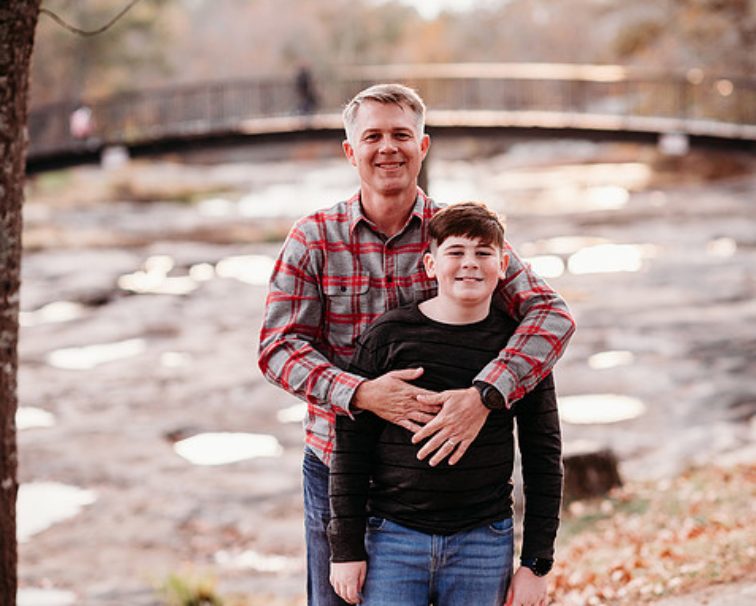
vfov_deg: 15.9
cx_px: 404
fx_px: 2171
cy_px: 301
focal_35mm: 97
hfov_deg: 19.7
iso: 320
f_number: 2.2
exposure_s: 1/400
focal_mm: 85
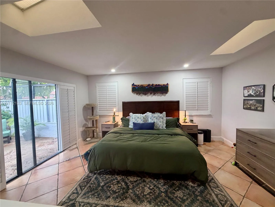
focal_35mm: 14
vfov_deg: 85.7
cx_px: 138
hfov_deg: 102.1
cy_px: 104
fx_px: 111
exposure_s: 1/60
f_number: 2.2
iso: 250
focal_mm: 2.22
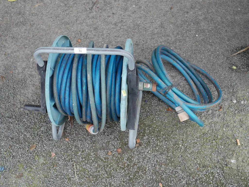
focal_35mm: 40
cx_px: 124
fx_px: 288
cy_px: 94
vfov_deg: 36.0
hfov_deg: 46.8
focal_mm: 20
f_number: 5
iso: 200
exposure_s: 1/125
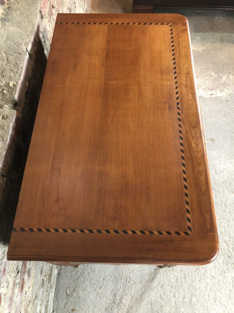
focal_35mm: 28
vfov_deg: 63.4
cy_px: 156
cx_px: 117
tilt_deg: -63.0
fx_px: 252
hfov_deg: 49.7
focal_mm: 4
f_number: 1.8
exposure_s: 1/6
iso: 100
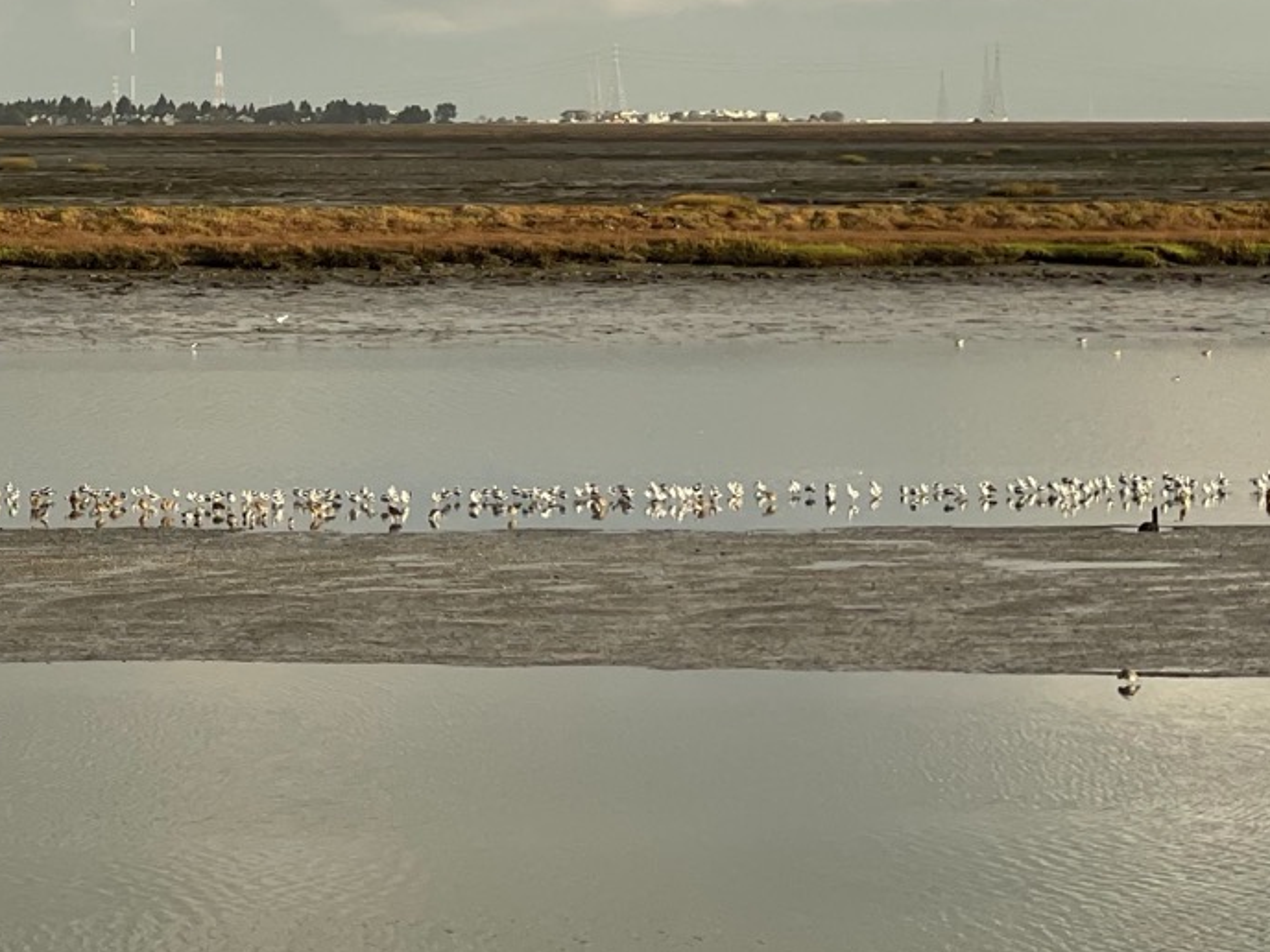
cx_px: -79
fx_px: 4439
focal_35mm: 121
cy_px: 2
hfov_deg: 15.9
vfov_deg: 12.1
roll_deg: +1.1
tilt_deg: +2.2
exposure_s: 1/444
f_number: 2
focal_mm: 6
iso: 25
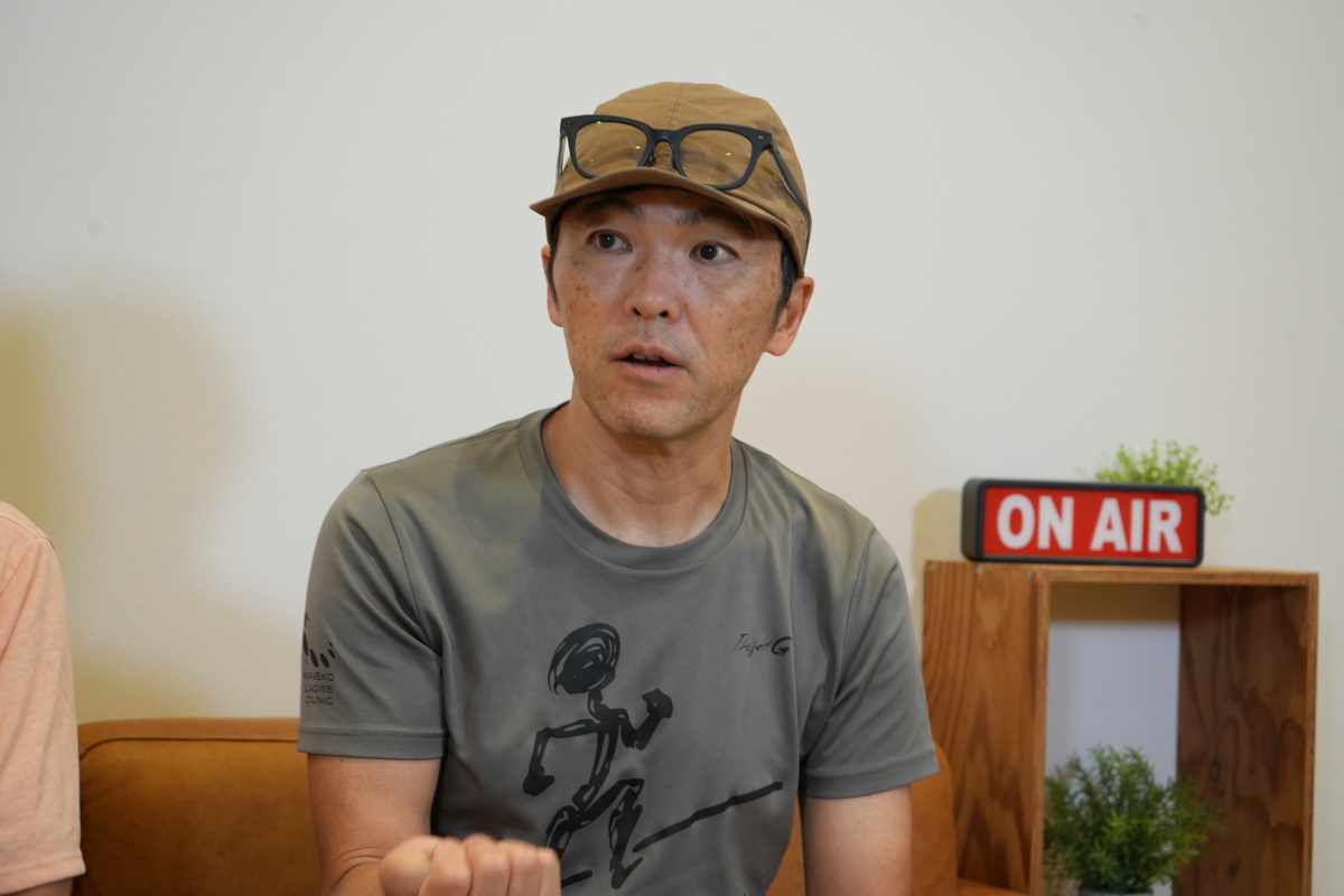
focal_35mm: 59
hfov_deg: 33.9
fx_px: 2202
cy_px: 448
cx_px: 672
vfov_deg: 23.0
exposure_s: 1/100
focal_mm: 59
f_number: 6.3
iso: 1250
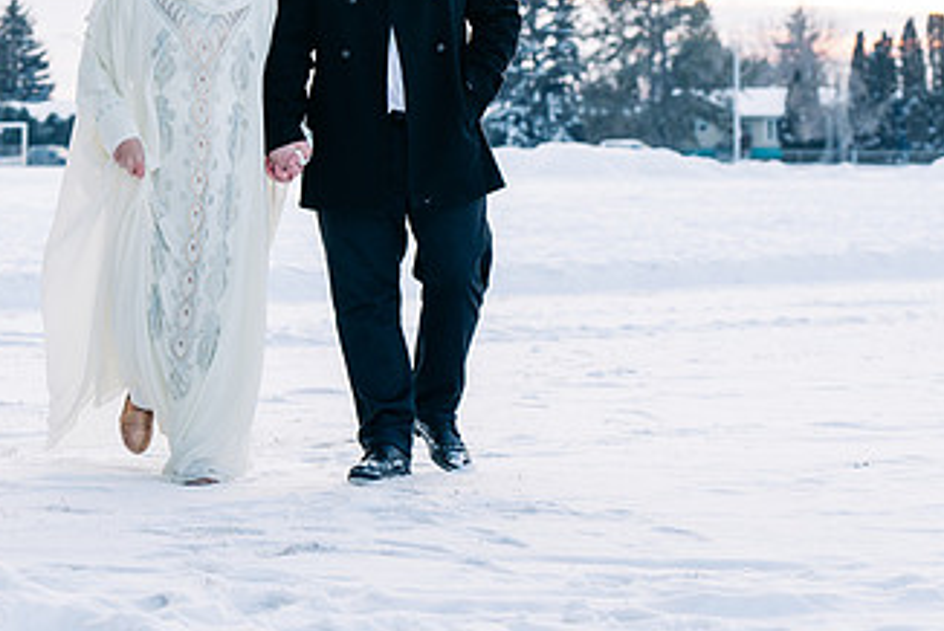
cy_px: 80
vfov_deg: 10.1
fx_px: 3569
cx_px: 240
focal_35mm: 136
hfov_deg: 15.0
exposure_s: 1/125
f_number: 4.5
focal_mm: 70
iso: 100
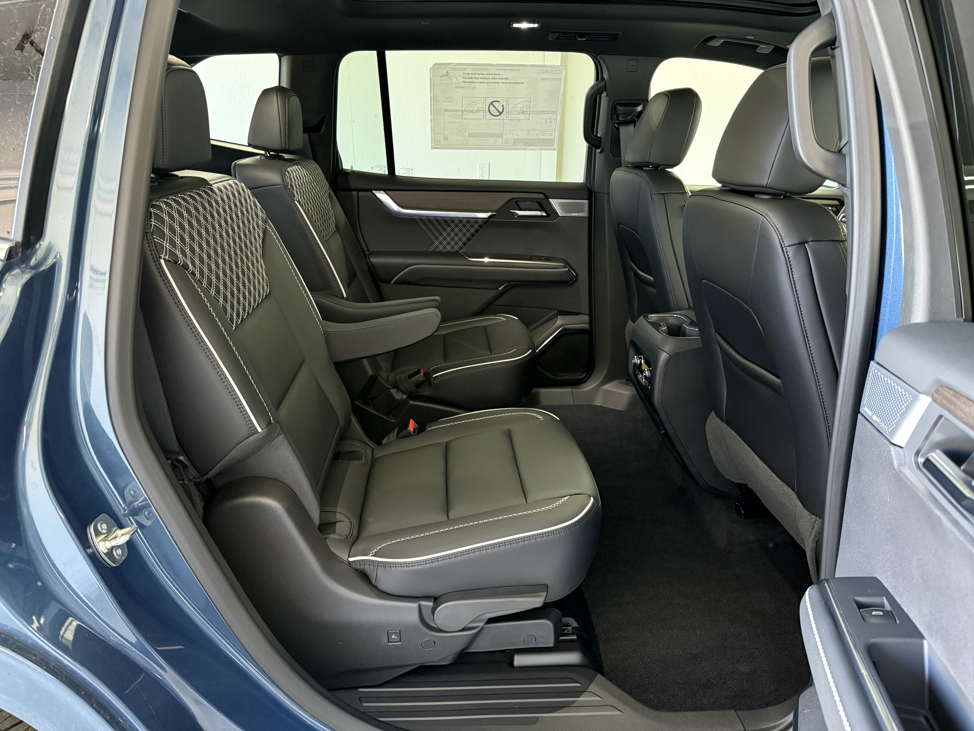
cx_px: 487
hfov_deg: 71.6
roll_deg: -0.2
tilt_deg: -18.6
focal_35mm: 24
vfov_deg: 56.8
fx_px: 675
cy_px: 366
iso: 800
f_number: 1.78
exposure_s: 1/40
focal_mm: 6.76
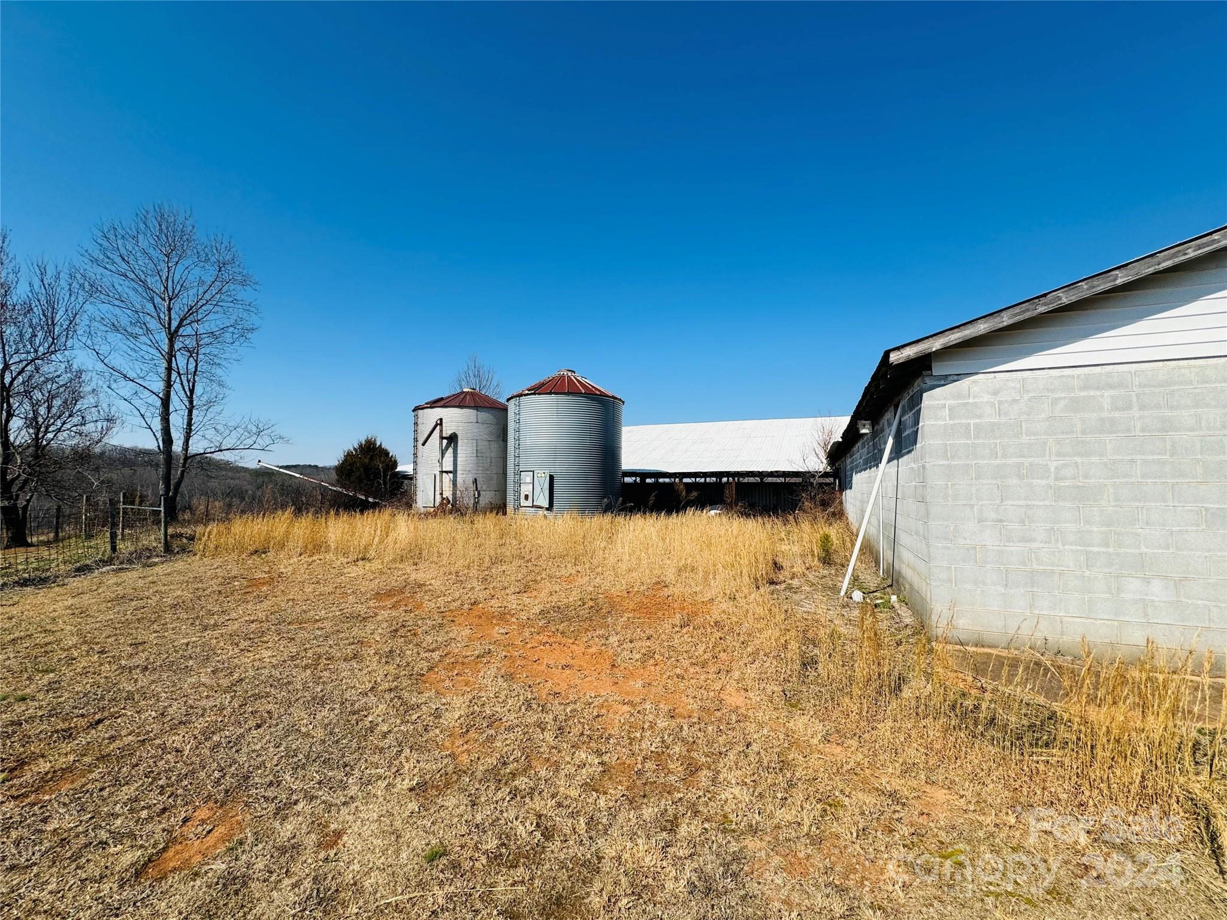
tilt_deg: +2.6
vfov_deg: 85.7
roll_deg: +0.5
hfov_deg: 102.1
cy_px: 460
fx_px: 496
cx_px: 614
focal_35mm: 14
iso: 50
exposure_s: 1/2674
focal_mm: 2.22
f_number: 2.2
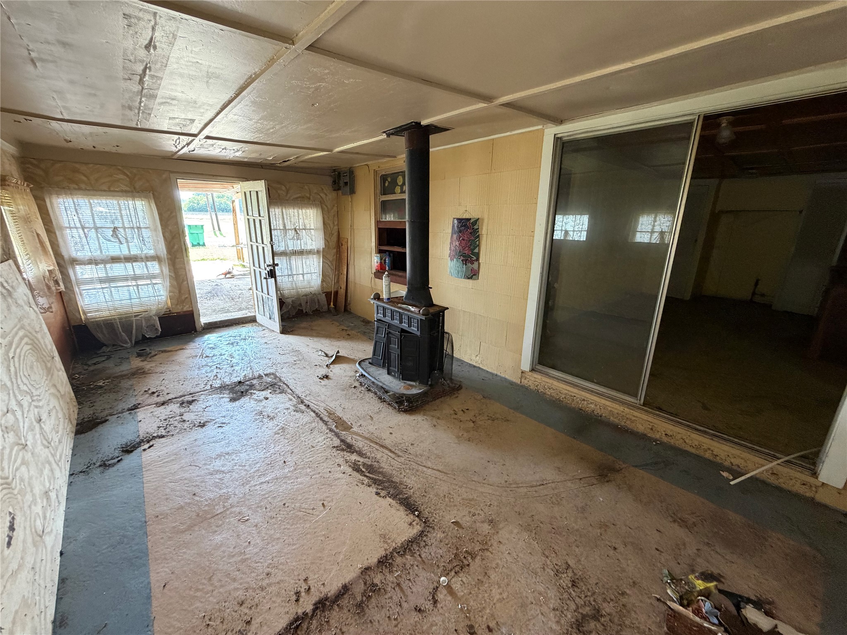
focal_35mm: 14
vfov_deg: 85.7
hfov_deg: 102.1
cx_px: 424
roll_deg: -0.1
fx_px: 343
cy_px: 318
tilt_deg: -15.3
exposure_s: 1/60
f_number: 2.2
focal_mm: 2.22
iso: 320
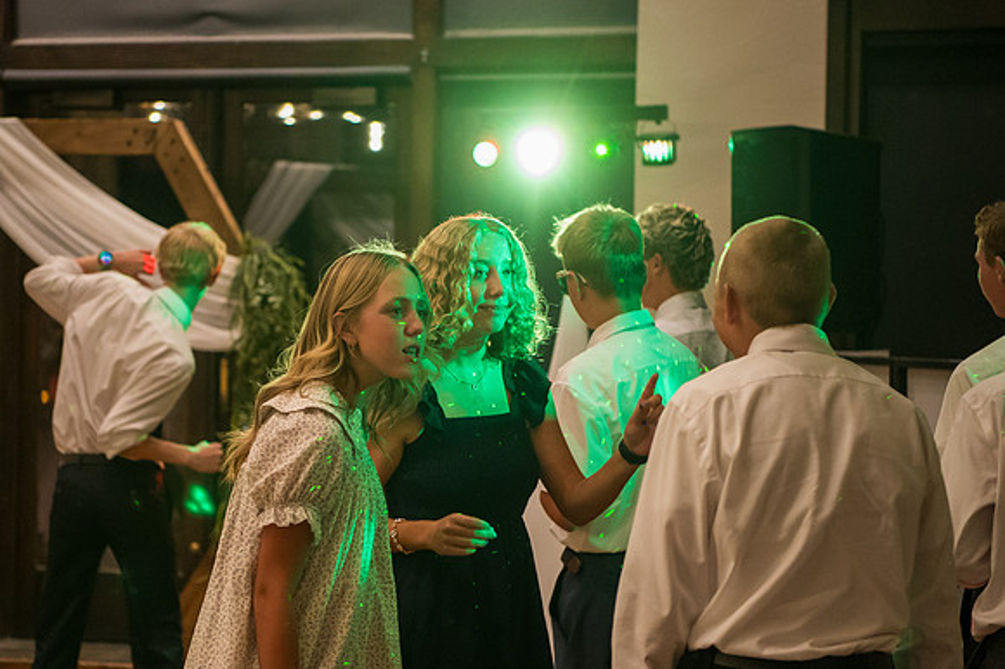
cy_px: 331
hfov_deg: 19.4
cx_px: 368
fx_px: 2930
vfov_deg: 13.0
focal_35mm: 105
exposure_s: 1/200
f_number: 2.8
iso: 6400
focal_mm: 70
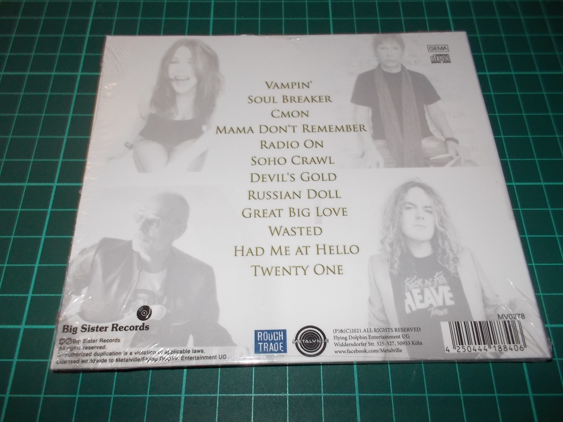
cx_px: 282
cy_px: 211
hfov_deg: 61.7
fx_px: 472
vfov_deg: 48.2
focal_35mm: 29
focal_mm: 4.1
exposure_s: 1/30
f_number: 3.3
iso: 200
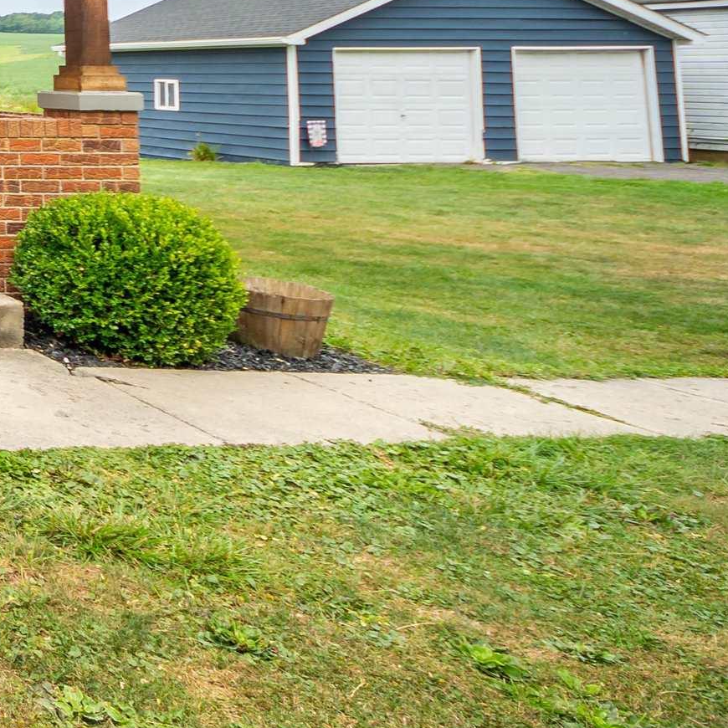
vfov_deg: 39.6
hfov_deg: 25.7
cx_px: -468
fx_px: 857
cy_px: -26
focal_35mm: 36
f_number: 5.6
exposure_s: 1/100
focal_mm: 8
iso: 100
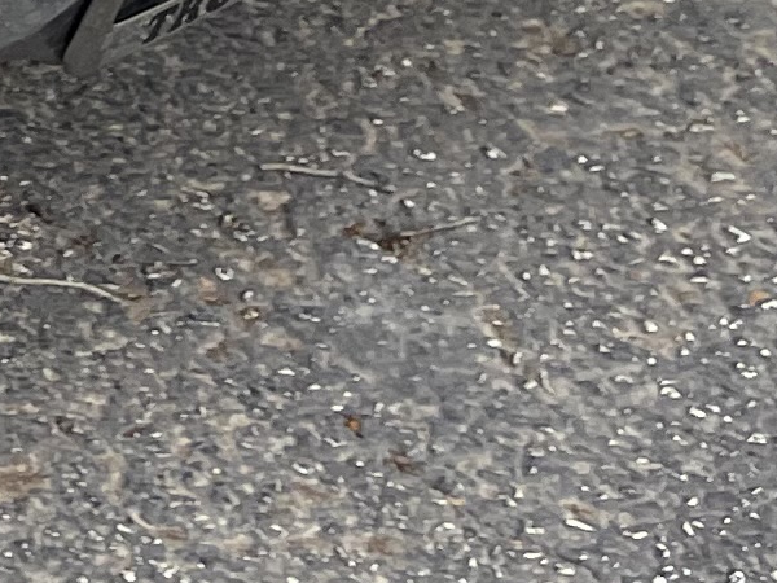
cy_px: -1052
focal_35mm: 168
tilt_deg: -16.2
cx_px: -1234
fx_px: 3771
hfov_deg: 10.0
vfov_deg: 7.9
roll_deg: +0.4
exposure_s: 1/121
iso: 80
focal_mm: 5.1
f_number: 1.6
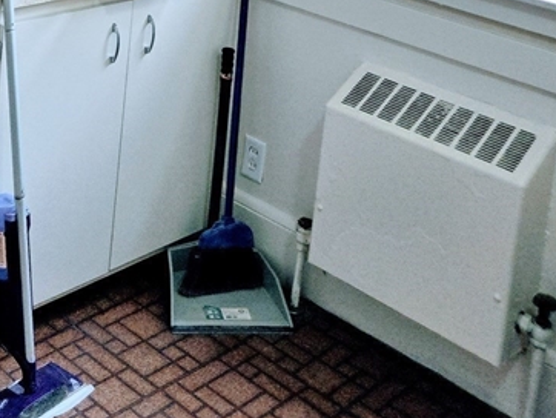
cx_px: 103
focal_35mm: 65
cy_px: -166
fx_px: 1045
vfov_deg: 20.2
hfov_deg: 29.1
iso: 80
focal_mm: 5.4
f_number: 1.8
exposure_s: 1/180
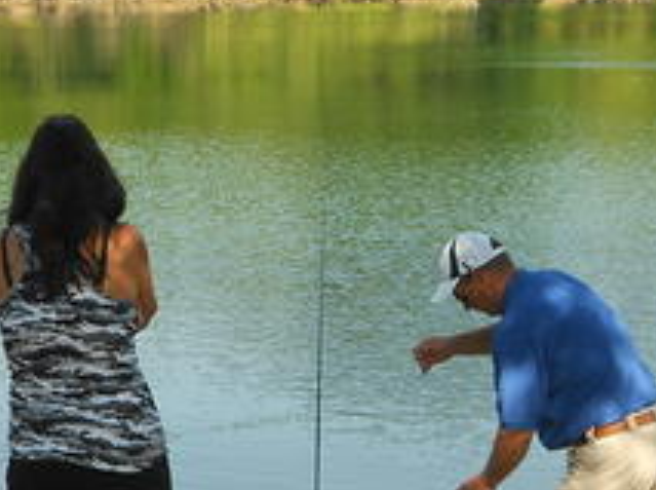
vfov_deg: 12.0
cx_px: 288
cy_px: 321
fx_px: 2327
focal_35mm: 123
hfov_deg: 16.0
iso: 80
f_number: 4.9
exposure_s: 1/200
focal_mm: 10
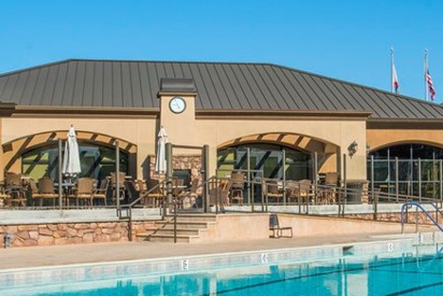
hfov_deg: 27.9
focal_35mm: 72
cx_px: 299
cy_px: 175
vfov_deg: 18.9
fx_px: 886
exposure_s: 1/320
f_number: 11
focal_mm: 29
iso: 200
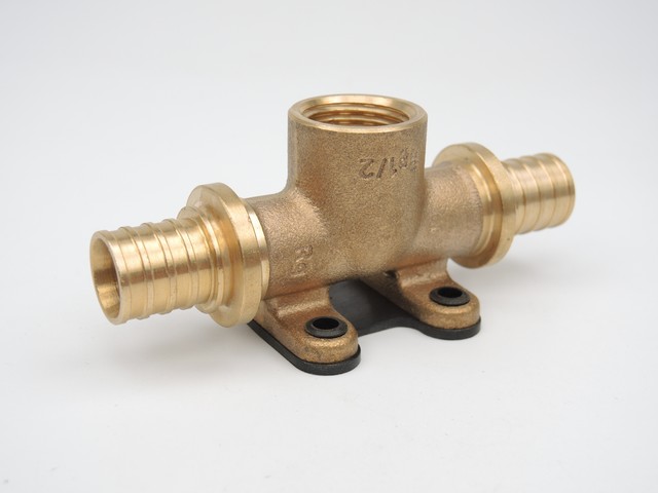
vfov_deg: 29.1
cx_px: 329
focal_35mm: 50
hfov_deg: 38.2
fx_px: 950
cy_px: 246
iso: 100
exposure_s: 1/640
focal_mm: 11
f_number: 3.5
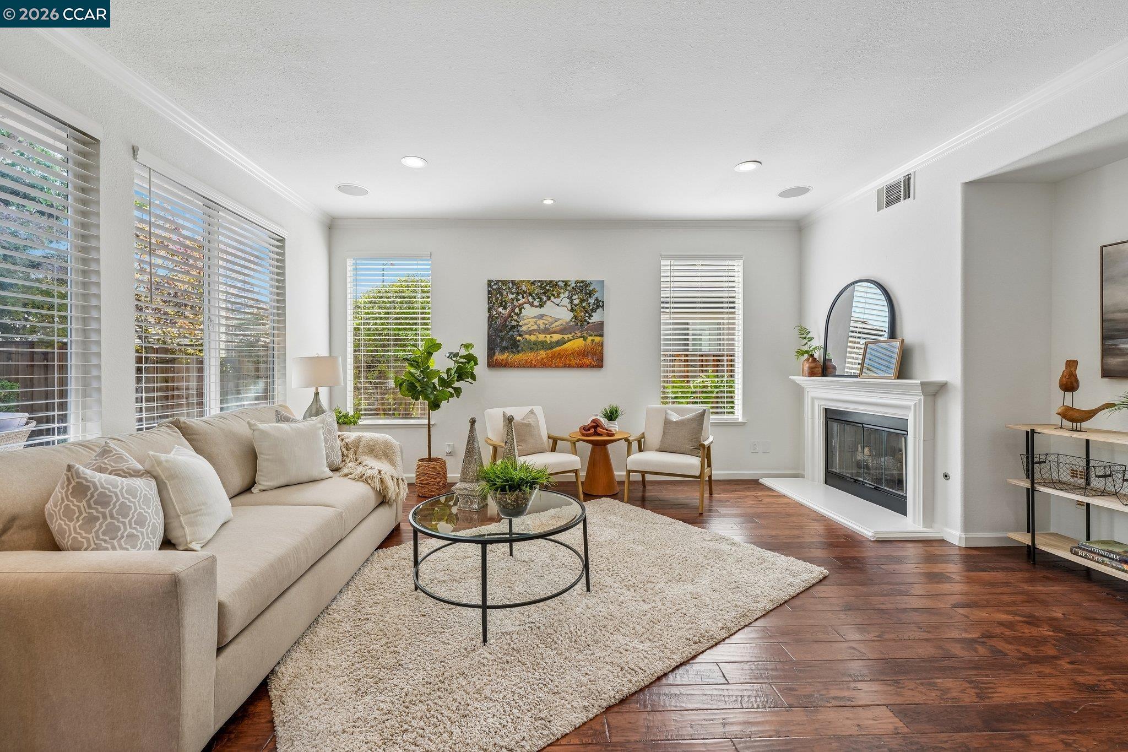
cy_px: 376
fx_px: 439
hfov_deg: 104.3
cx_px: 564
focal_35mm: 14
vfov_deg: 81.2
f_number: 8
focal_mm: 14
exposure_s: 1/80
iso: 500
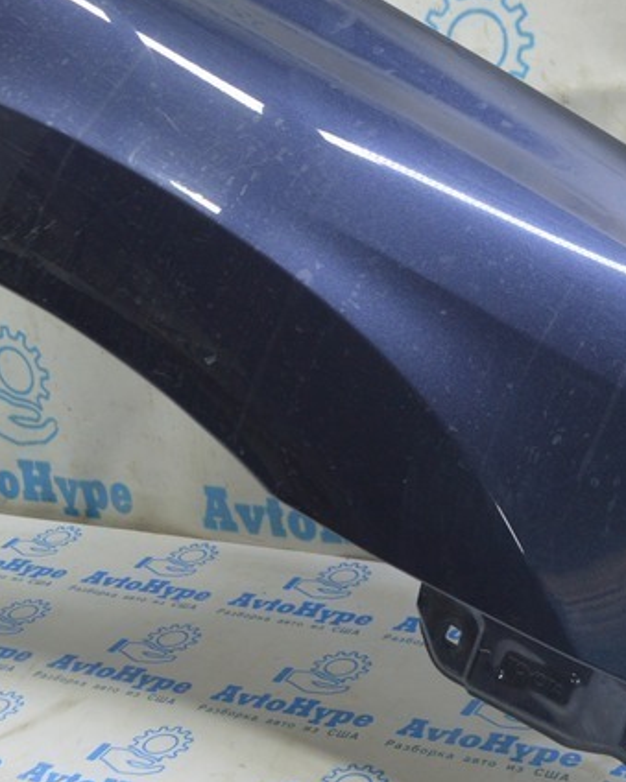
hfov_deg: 22.4
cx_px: 369
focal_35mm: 68
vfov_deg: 27.7
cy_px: 248
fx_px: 1575
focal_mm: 20
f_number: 3.5
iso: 400
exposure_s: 1/40
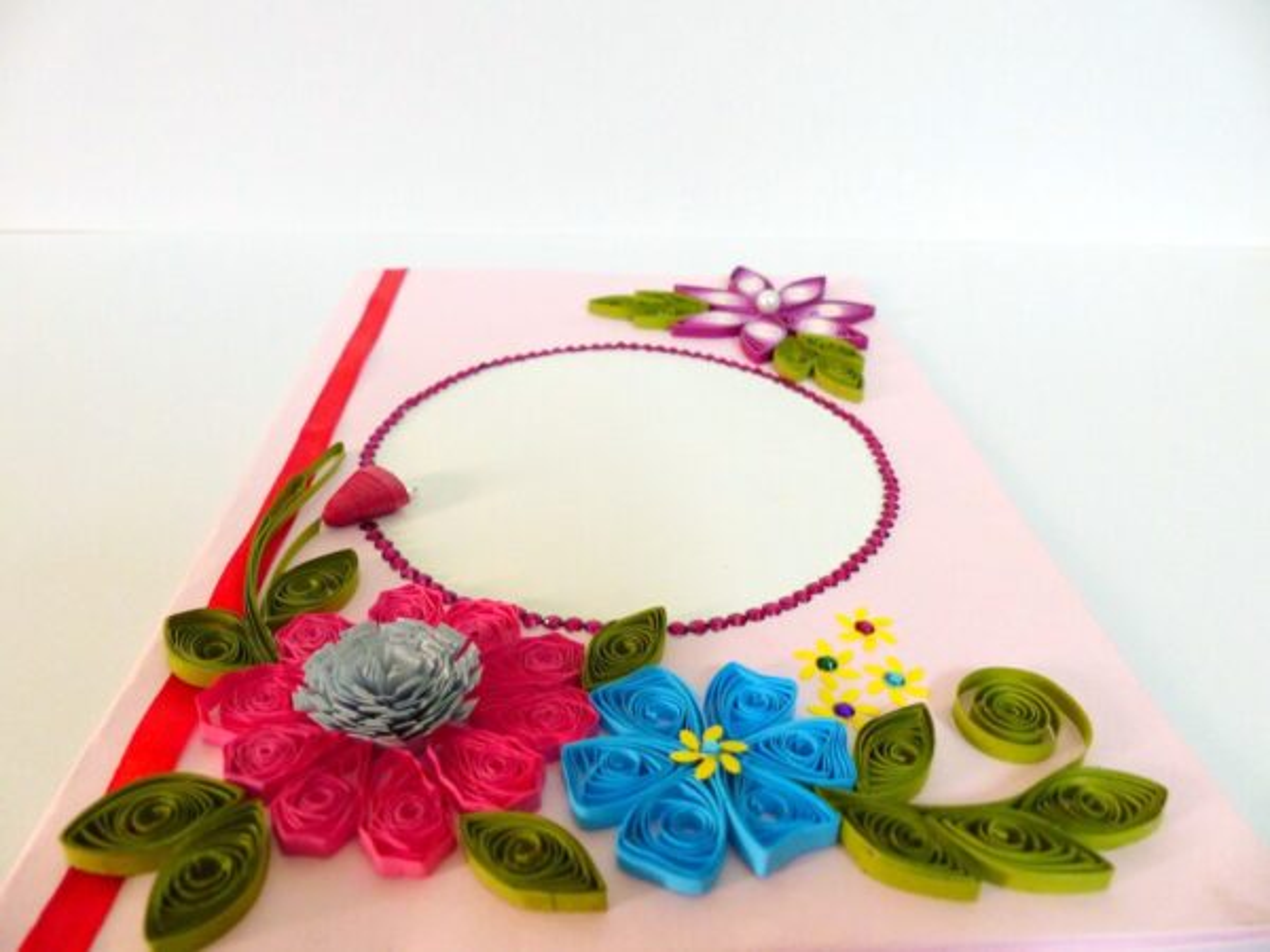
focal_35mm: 25
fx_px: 917
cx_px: 635
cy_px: 476
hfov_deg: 69.4
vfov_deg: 54.9
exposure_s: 1/25
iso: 400
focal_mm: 4.5
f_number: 2.8
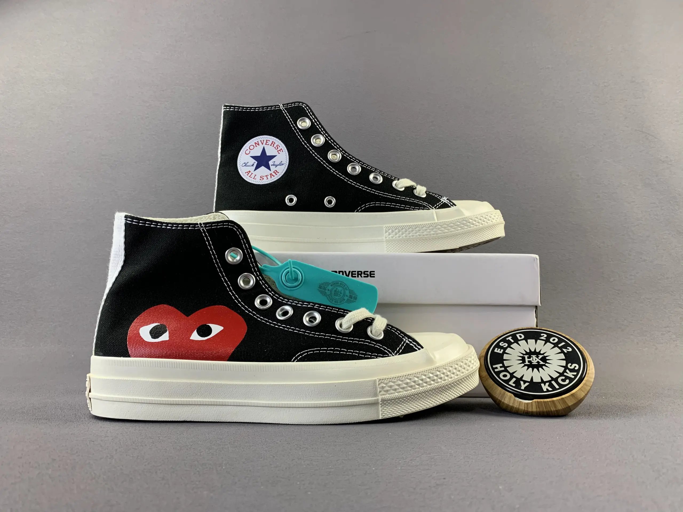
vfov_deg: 53.1
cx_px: 342
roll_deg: +0.3
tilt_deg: +5.3
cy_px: 256
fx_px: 513
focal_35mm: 26
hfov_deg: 67.3
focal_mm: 4.25
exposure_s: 1/121
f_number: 1.8
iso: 80
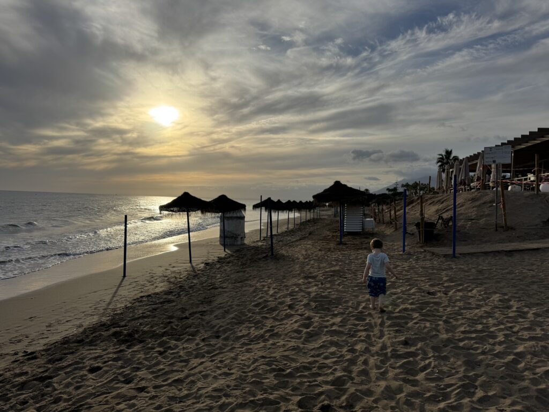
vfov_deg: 56.8
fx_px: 381
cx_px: 274
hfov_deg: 71.6
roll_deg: -0.3
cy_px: 206
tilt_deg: -0.9
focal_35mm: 24
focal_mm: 6.76
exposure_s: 1/9009
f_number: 1.78
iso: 80
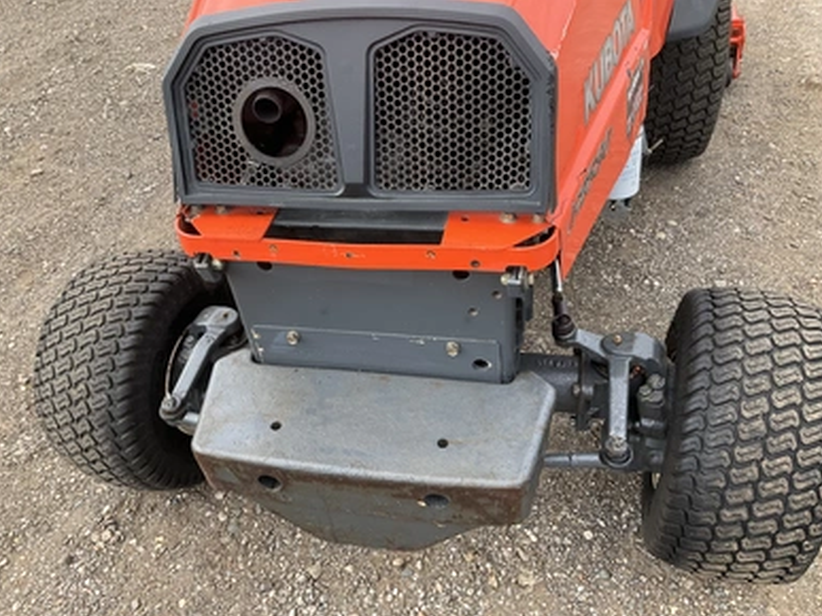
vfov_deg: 46.8
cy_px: 316
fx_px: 712
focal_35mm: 30
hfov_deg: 60.0
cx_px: 410
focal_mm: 3
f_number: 1.8
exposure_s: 1/320
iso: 25
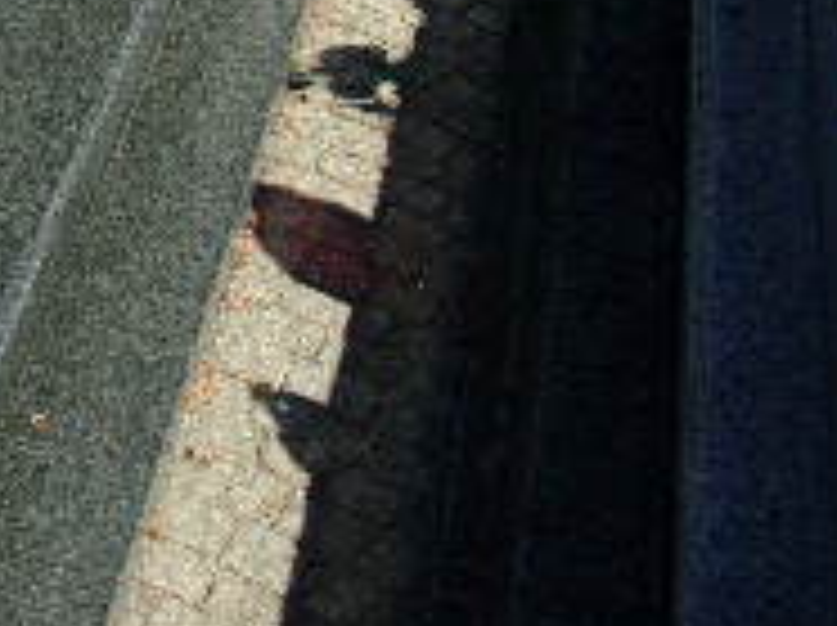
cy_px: -144
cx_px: -324
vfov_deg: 15.2
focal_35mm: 93
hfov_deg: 19.1
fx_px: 2246
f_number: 10.4
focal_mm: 4.9
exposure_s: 1/70
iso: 80
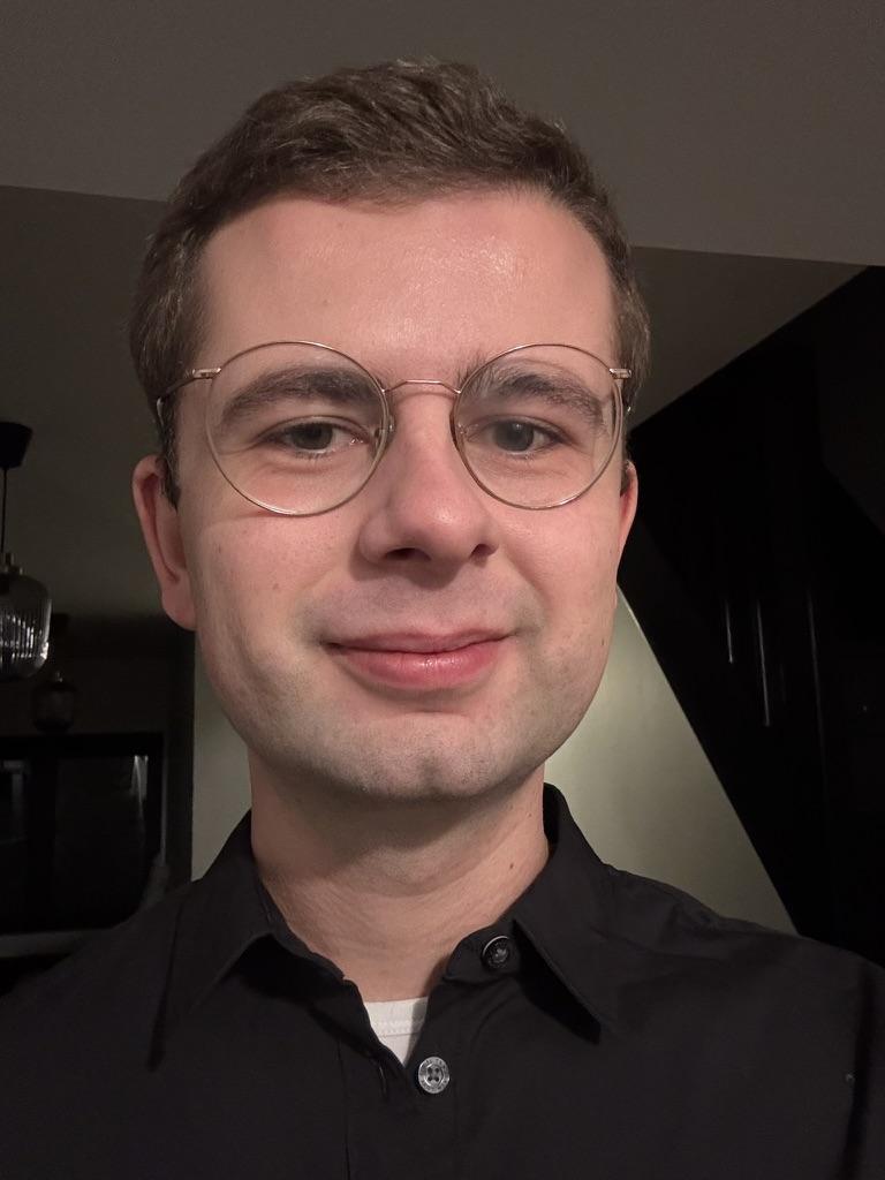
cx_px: 442
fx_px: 1023
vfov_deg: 60.0
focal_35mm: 30
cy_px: 590
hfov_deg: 46.8
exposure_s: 1/25
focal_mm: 2.69
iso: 500
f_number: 1.9
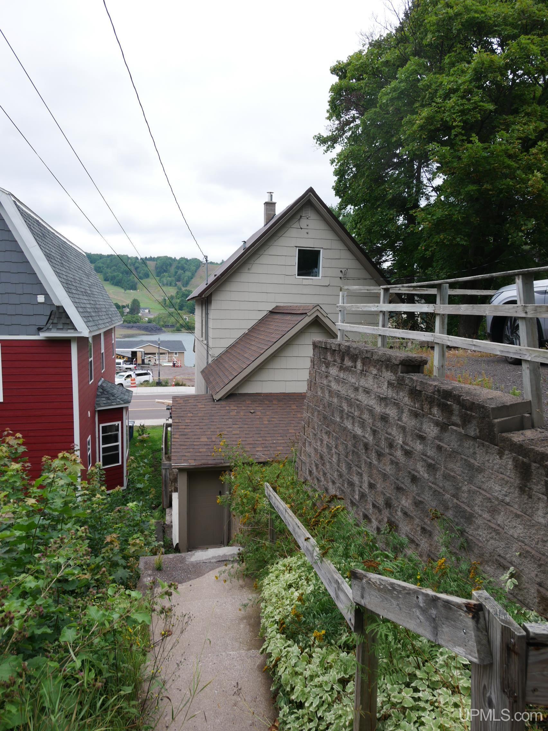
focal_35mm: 24
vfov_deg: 71.6
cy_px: 366
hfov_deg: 56.8
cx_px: 274
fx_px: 507
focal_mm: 12
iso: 200
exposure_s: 1/250
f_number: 6.3
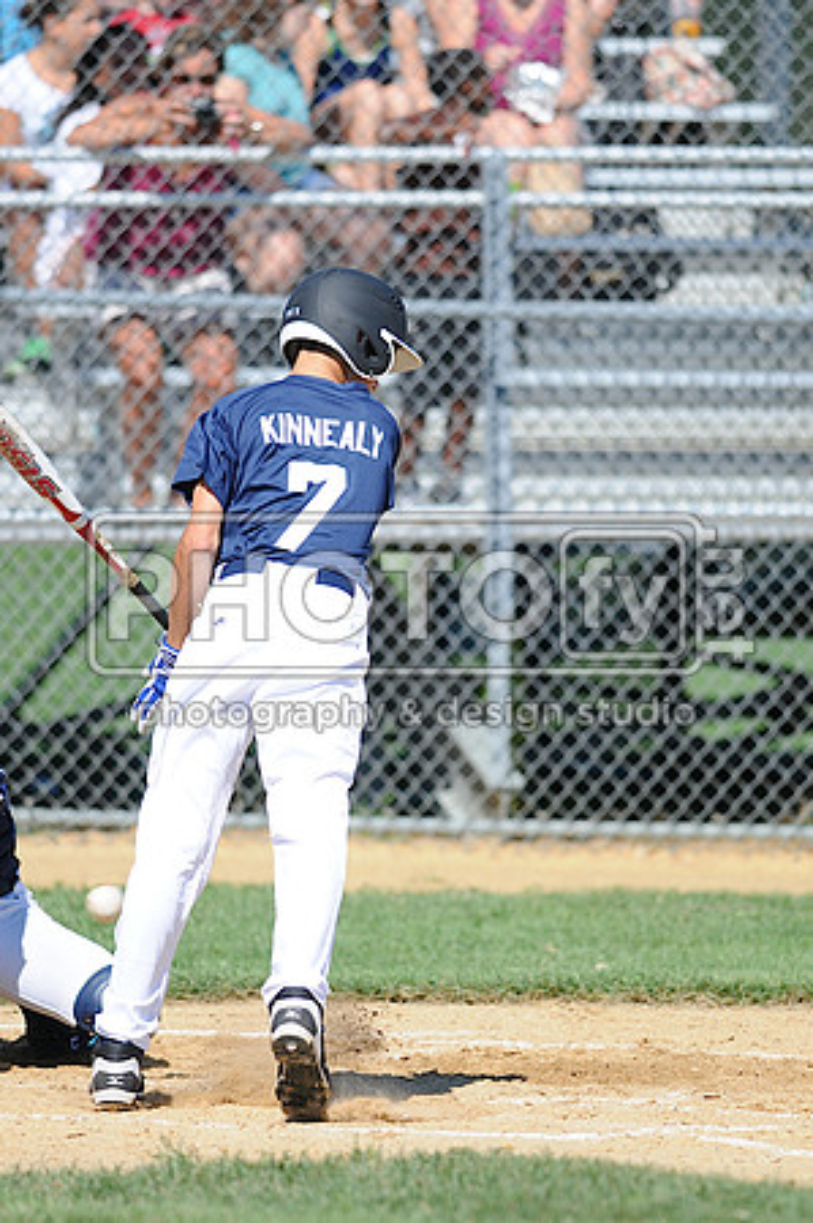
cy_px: 612
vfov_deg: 4.6
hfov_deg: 3.0
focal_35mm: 450
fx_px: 15278
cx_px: 406
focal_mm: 300
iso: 200
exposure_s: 1/1600
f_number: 4
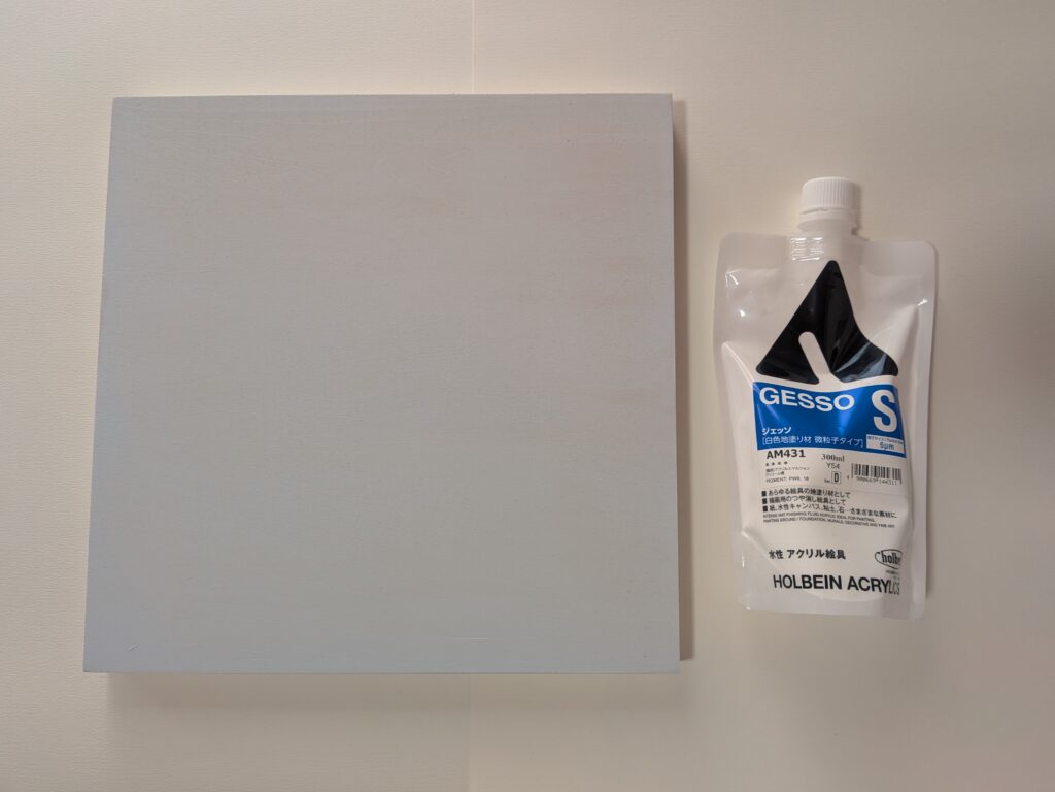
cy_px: 396
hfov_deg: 71.6
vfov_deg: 56.8
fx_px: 731
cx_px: 528
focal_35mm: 24
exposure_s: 1/60
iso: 62
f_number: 1.7
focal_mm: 4.53
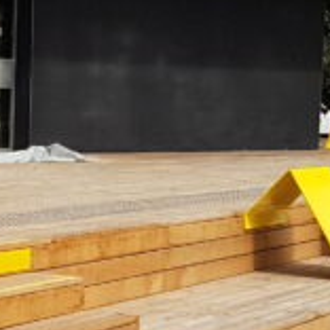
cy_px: 281
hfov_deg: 11.4
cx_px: -34
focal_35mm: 151
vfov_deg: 11.5
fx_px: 1629
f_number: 1.7
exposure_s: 1/2872
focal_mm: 4.2
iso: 40
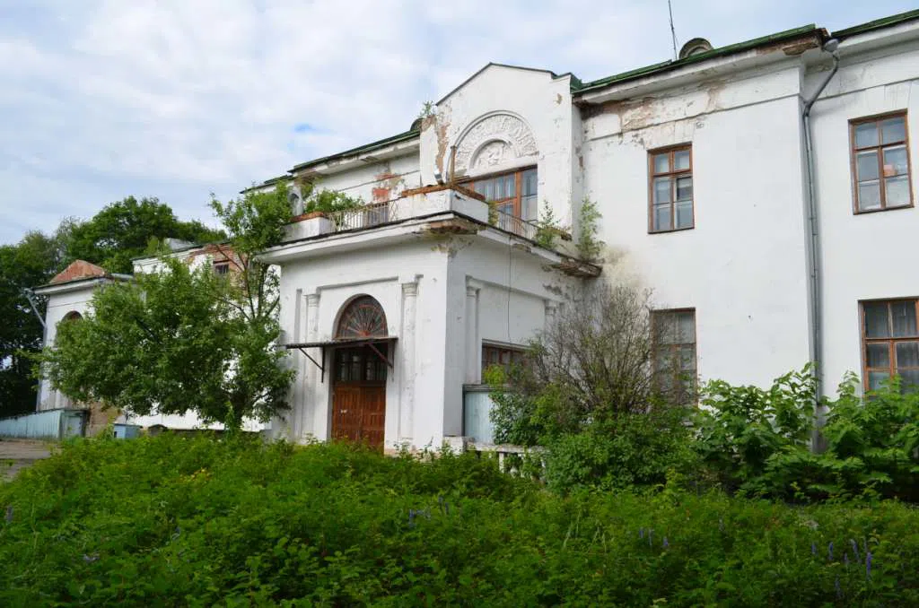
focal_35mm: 30
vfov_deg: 43.4
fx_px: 764
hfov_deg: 62.0
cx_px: 460
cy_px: 304
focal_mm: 20
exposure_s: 1/250
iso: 110
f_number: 8
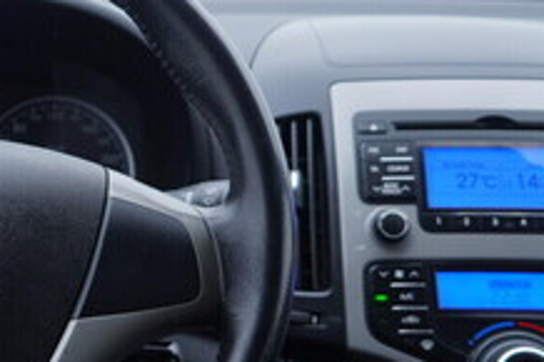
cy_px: 218
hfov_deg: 21.3
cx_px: -50
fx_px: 1374
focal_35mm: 91
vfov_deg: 15.0
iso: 125
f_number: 3.2
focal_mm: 24
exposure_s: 1/50
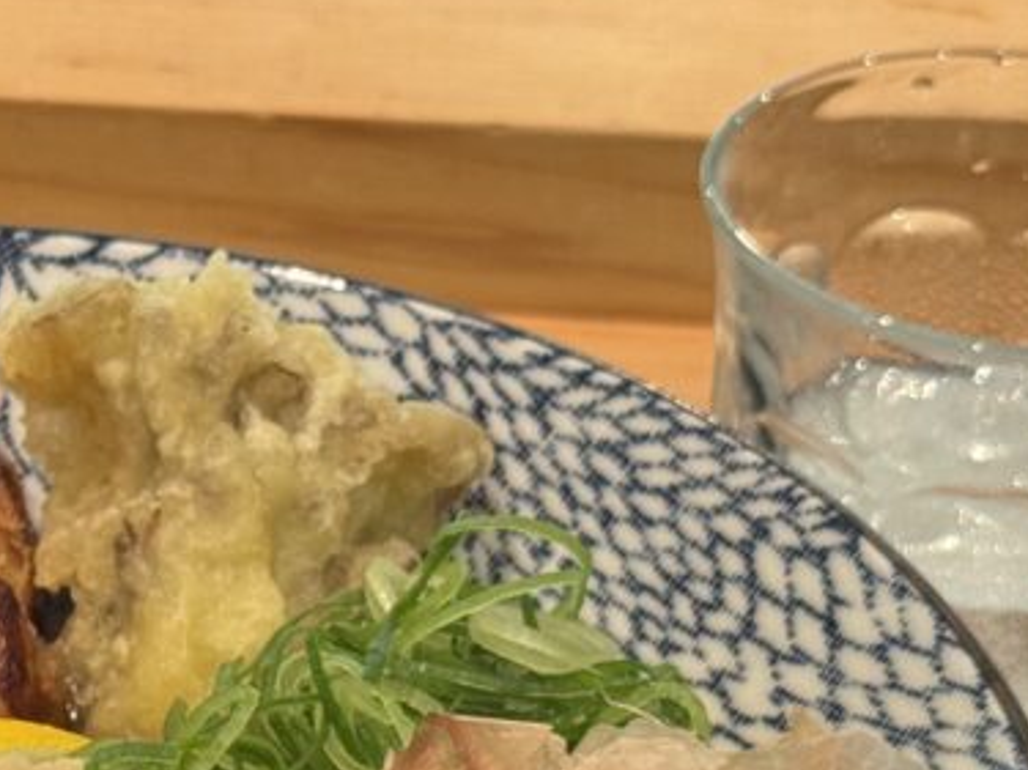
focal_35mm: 131
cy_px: 882
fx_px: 3889
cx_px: -33
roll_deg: -0.4
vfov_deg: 11.1
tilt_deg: -37.1
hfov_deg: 14.8
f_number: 1.78
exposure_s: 1/60
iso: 125
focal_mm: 6.76
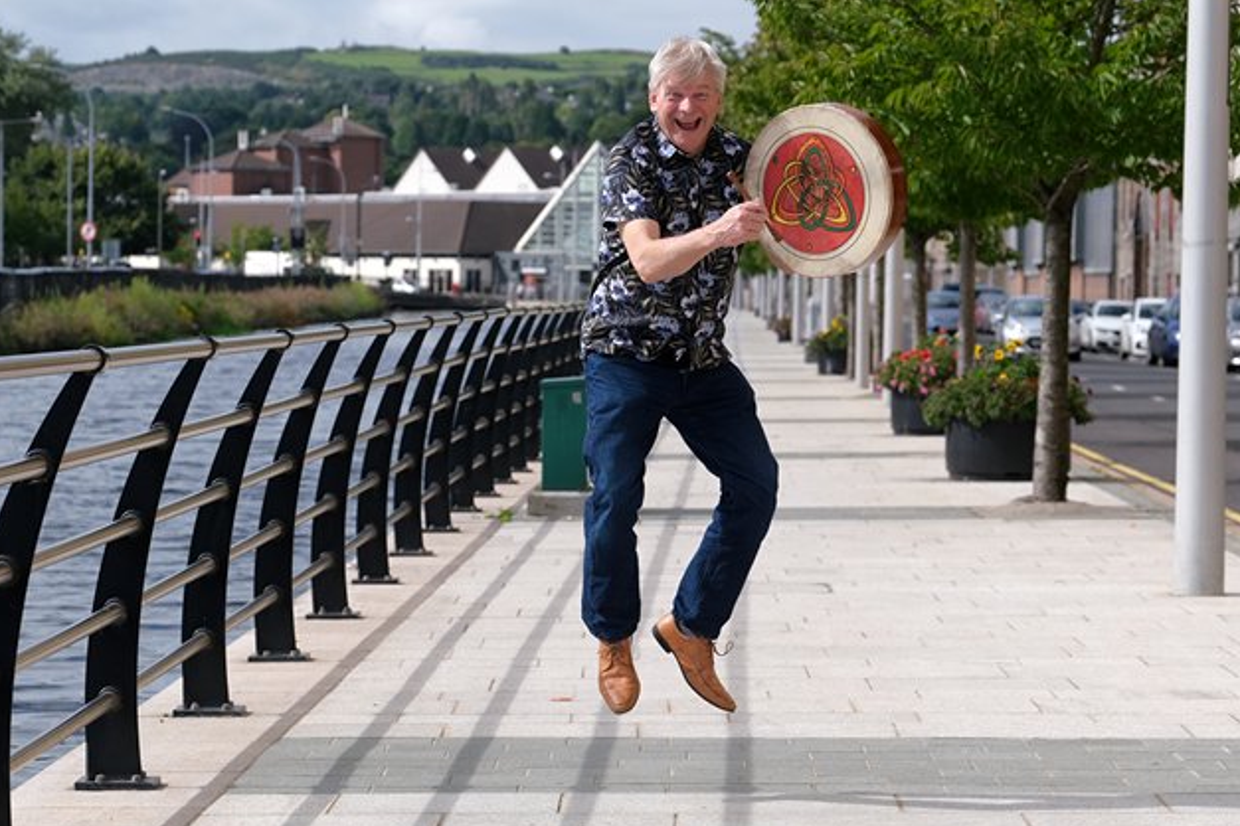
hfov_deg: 17.8
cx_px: 607
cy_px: 428
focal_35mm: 115
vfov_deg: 11.9
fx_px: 3961
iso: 400
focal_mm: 68.7
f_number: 4
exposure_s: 1/2700
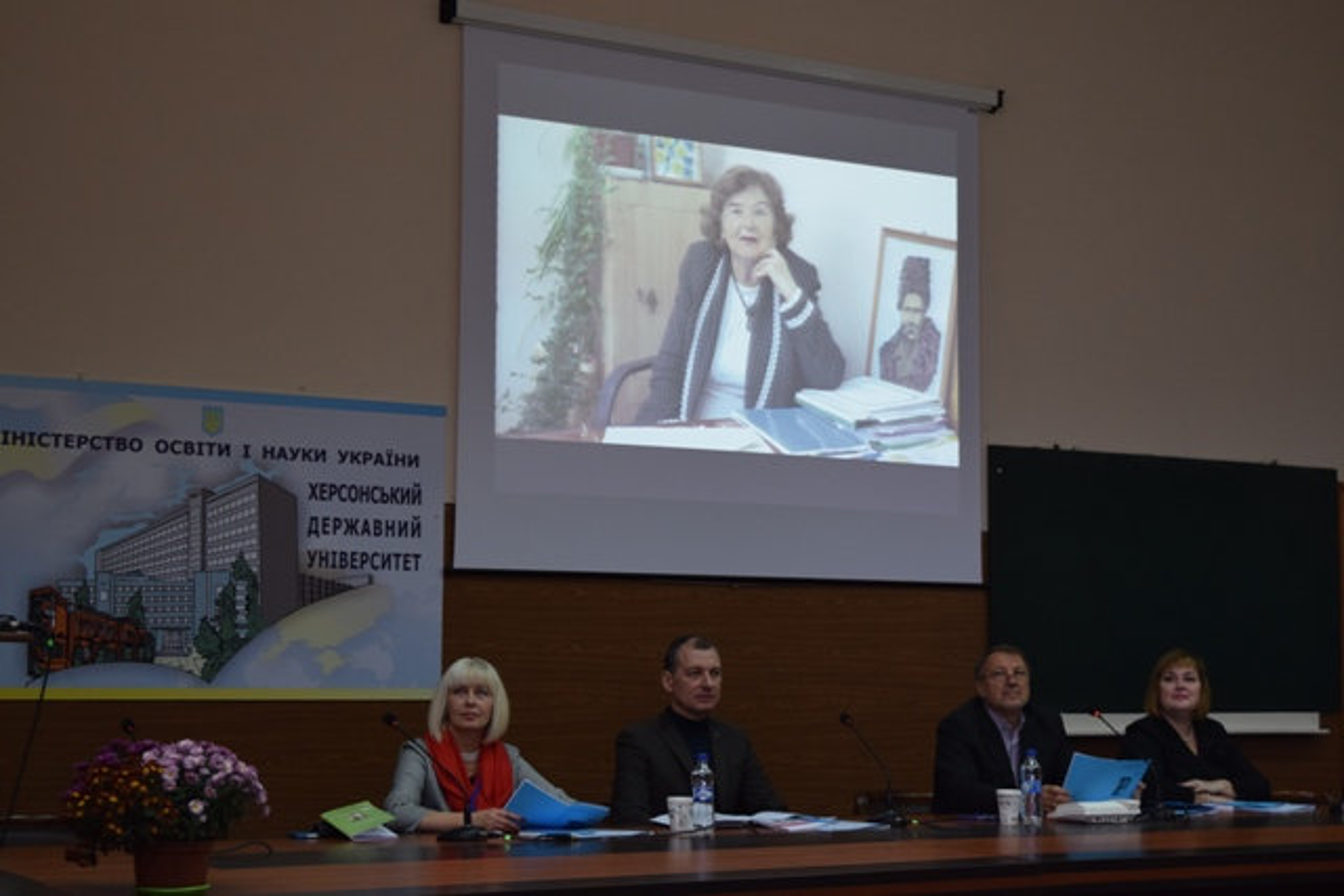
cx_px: 672
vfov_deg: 21.6
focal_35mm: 63
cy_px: 448
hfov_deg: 31.9
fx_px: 2352
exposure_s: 1/60
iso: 900
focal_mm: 42
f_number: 5
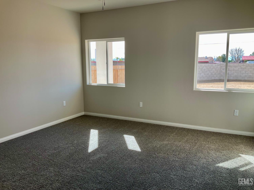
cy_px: 95
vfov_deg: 48.2
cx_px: 127
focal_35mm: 29
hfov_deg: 61.7
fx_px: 213
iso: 16
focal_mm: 3
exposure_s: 1/130
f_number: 1.8
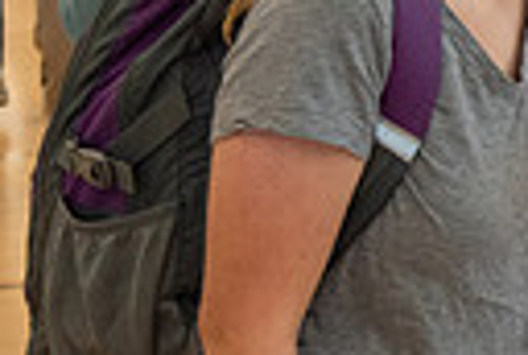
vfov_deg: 7.6
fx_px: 2661
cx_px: 1151
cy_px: 2
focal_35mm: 181
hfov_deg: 10.2
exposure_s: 1/200
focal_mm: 40
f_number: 4
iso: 1250
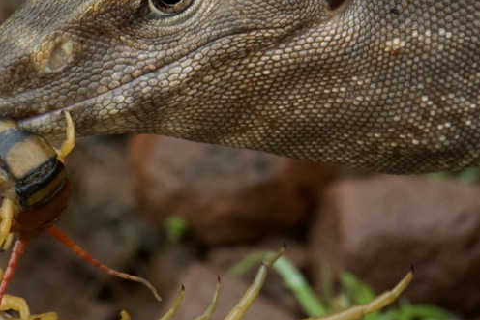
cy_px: 159
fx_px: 24179
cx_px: 332
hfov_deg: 1.1
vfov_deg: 0.8
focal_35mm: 1813
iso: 3200
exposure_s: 1/400
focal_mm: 500
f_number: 11
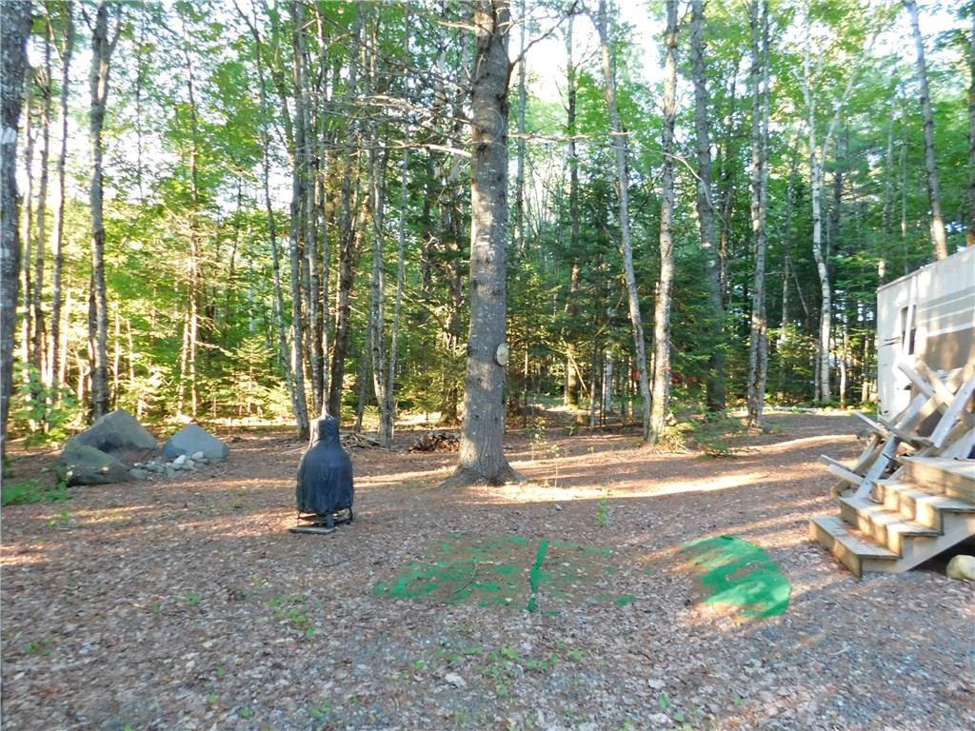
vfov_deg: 58.9
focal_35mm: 23
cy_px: 366
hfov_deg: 73.9
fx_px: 648
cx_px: 488
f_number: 3
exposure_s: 1/30
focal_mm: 4
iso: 280
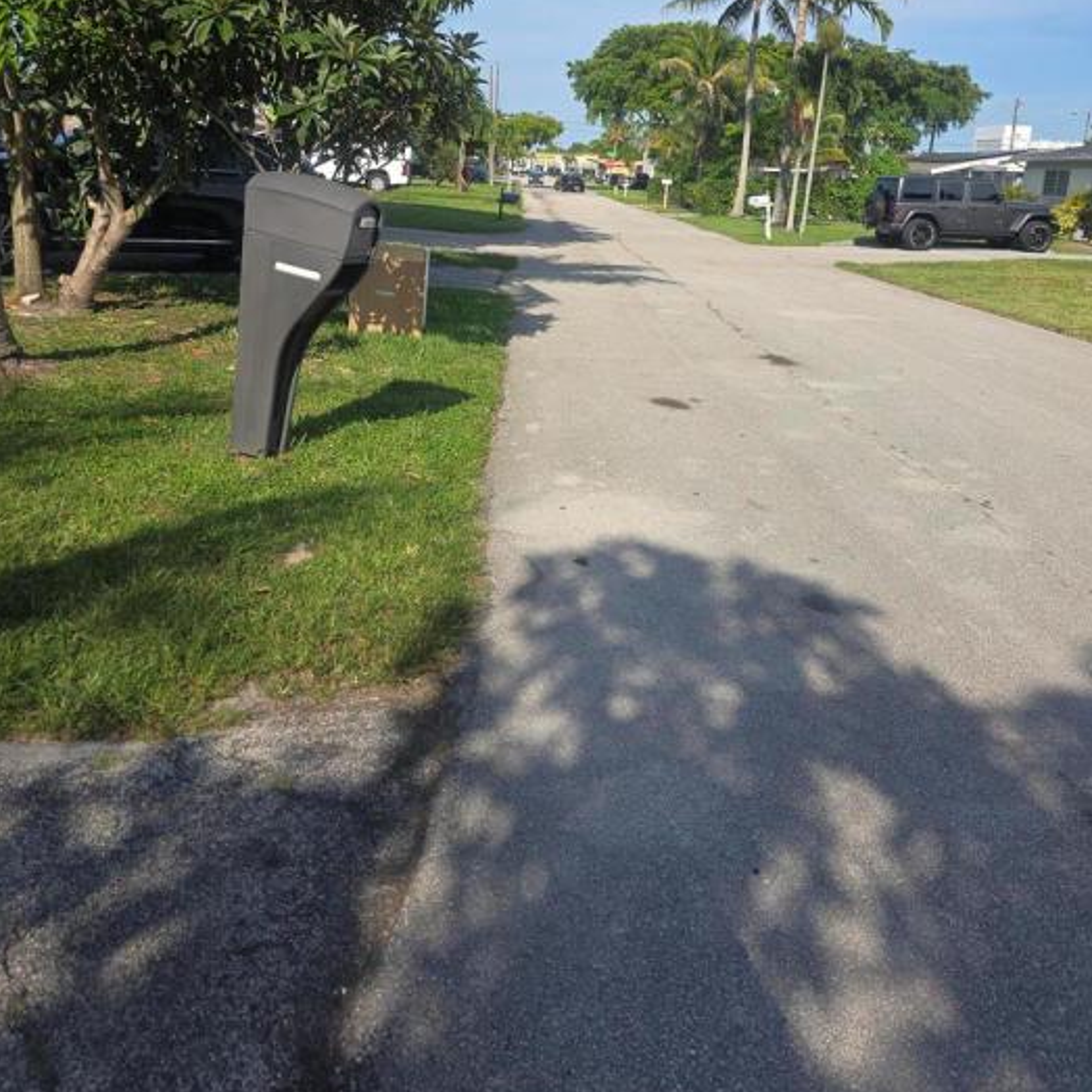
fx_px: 999
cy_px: 359
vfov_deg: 56.0
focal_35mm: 28
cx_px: 555
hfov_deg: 57.3
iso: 12
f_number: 1.7
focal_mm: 6.3
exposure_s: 1/719
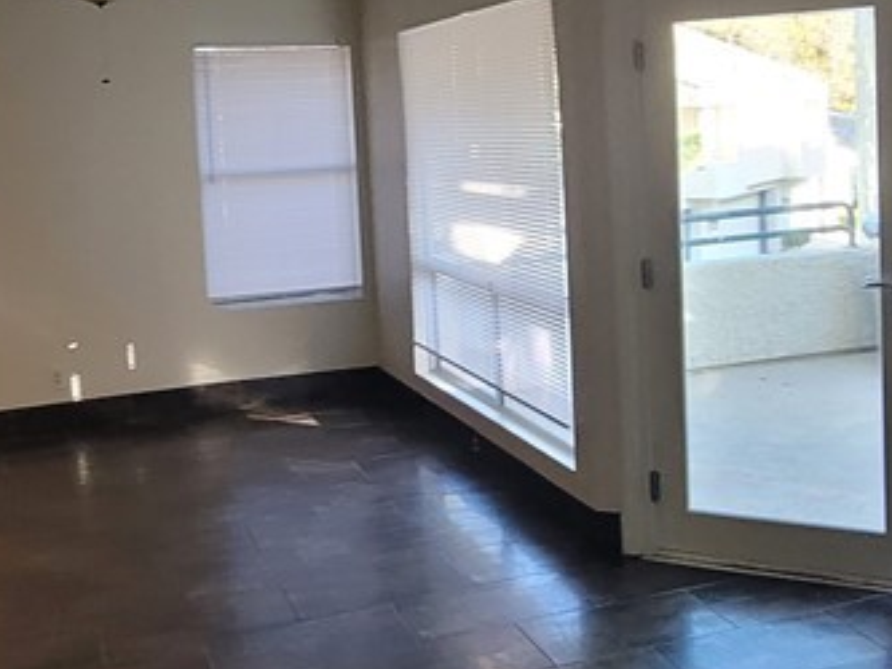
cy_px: 185
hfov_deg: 46.7
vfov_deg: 35.3
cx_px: 394
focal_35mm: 40
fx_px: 1031
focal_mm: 2.2
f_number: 2.2
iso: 200
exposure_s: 1/60
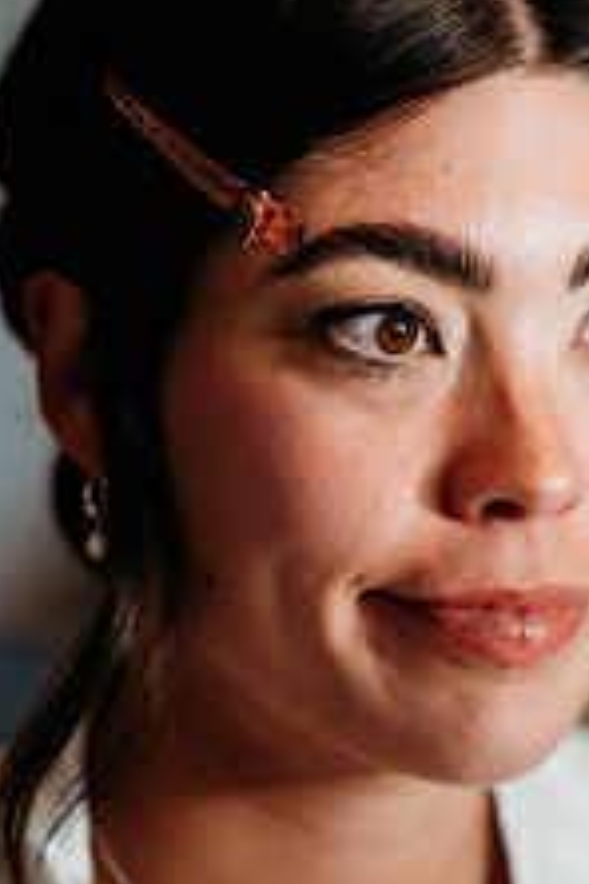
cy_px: 227
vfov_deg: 11.9
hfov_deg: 8.0
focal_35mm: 172
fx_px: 4221
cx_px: 547
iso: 220
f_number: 1.8
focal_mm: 85
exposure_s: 1/200
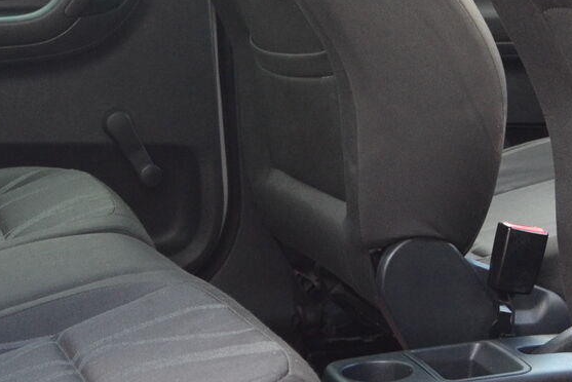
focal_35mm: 93
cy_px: 111
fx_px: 1478
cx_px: 40
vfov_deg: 14.7
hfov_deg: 21.3
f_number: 5
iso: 400
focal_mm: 18
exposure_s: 1/100
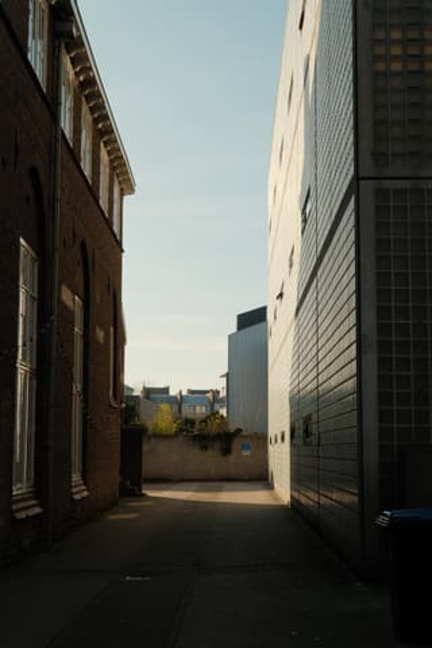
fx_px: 954
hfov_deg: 25.5
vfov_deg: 37.5
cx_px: 216
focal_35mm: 53
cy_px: 324
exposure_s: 1/500
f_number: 10
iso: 500
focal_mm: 35
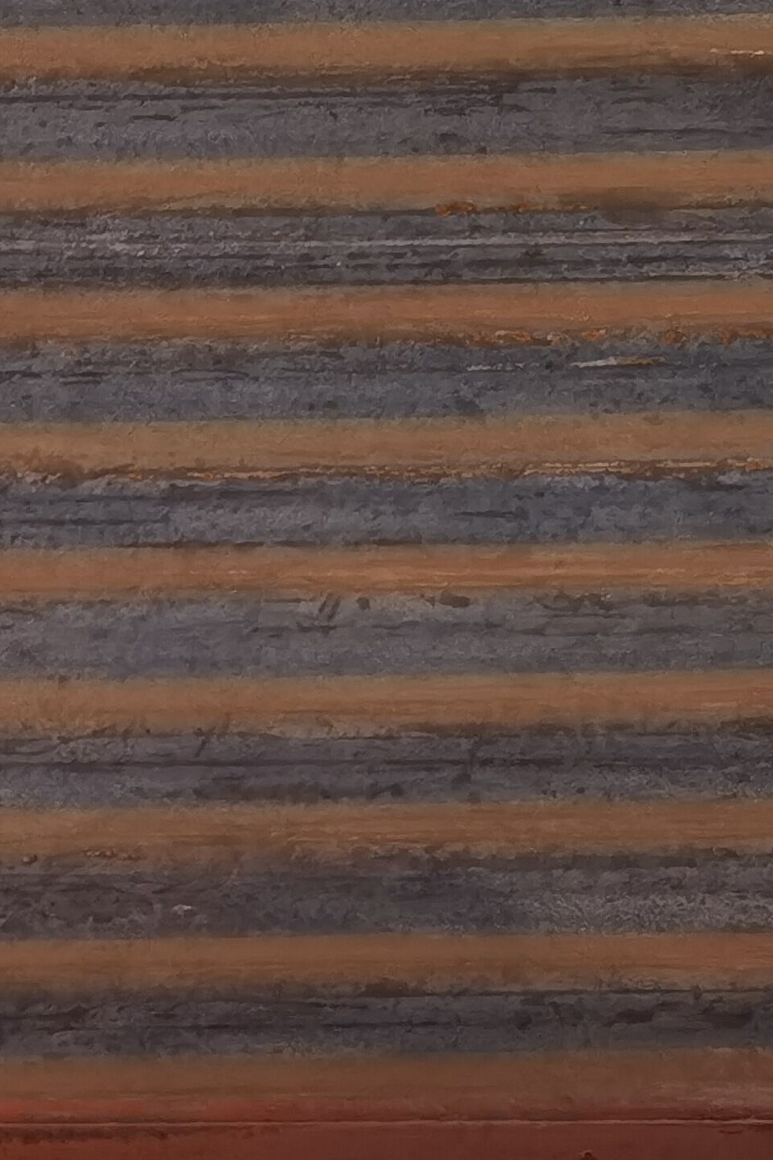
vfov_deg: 20.0
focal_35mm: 101
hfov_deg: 12.2
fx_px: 3253
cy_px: 938
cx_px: -720
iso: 400
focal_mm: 6.71
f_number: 1.9
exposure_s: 1/50
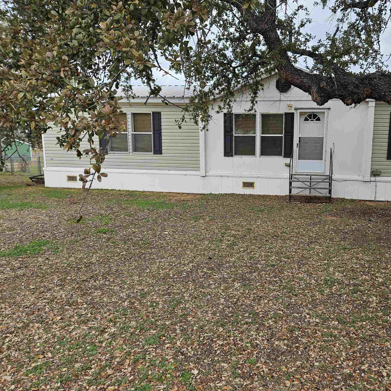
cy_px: 196
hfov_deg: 56.2
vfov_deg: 57.3
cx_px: 259
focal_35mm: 28
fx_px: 358
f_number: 1.8
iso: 25
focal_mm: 5.4
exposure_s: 1/450
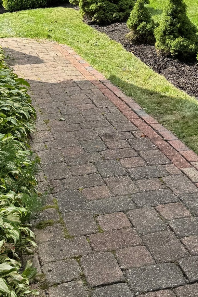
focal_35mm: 63
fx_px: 520
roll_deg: +1.8
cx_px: 91
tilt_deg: -4.2
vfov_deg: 29.7
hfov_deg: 21.6
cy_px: -1
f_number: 1.78
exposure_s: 1/1311
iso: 80
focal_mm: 6.76
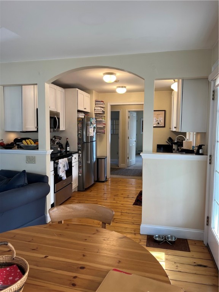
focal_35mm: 26
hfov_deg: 53.1
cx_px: 110
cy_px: 146
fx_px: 219
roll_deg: -1.2
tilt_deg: -4.0
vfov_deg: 67.3
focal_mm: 5.7
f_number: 1.5
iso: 50
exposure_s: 1/120
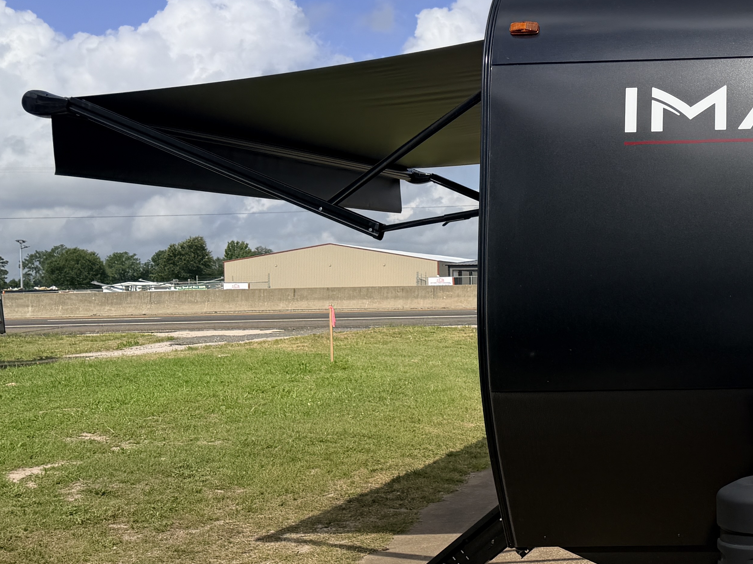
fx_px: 1196
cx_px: 783
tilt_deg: -1.8
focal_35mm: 55
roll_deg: +0.4
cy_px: 329
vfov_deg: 26.5
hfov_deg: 31.8
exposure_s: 1/7353
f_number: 1.78
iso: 80
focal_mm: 6.76
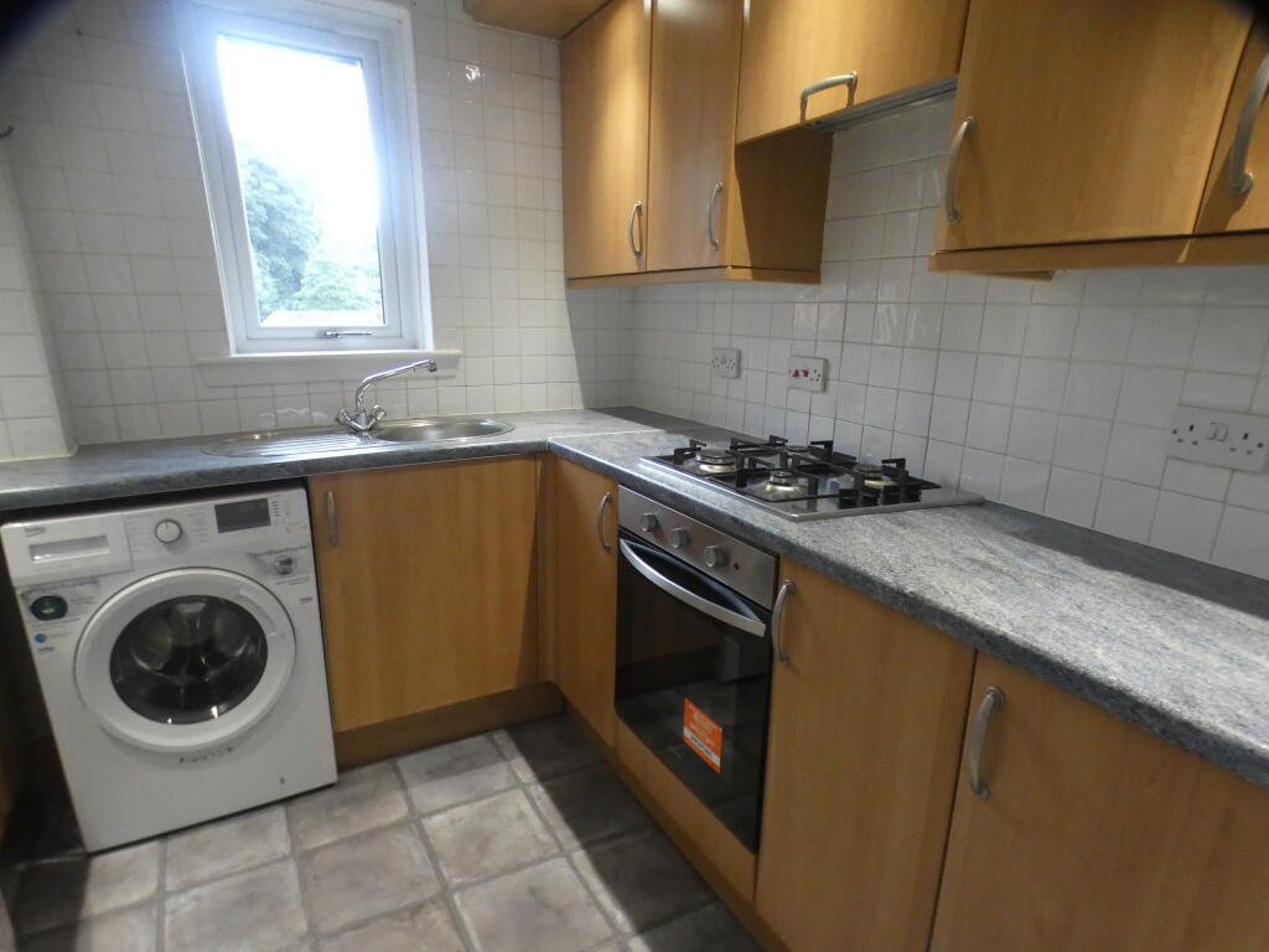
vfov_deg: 66.0
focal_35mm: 20
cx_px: 634
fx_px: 733
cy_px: 476
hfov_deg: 81.7
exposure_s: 1/60
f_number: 2.8
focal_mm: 3.6
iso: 640
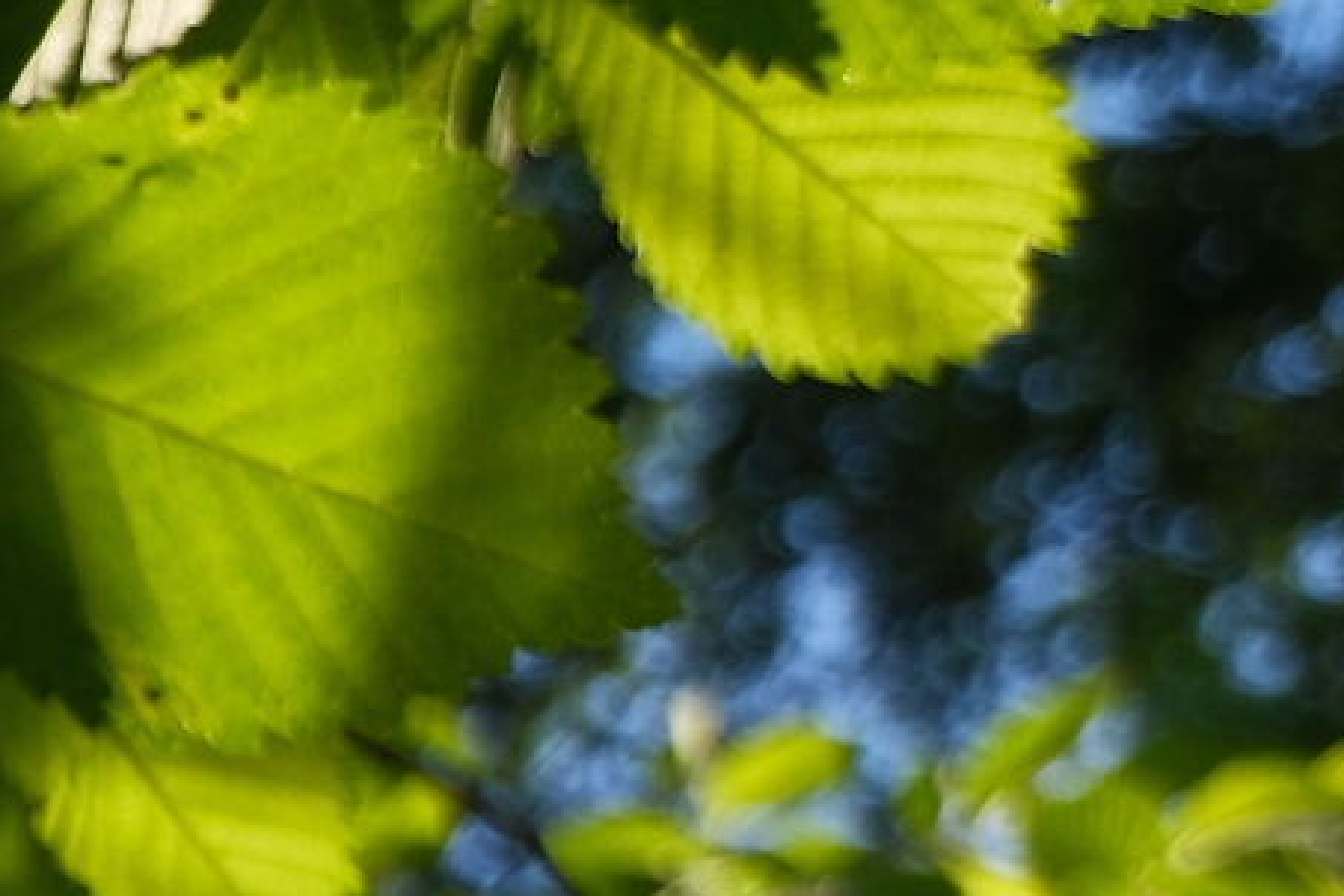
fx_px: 3957
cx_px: -2172
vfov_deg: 11.5
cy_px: 1872
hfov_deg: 12.9
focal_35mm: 106
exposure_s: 1/680
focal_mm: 13
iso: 400
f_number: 3.5
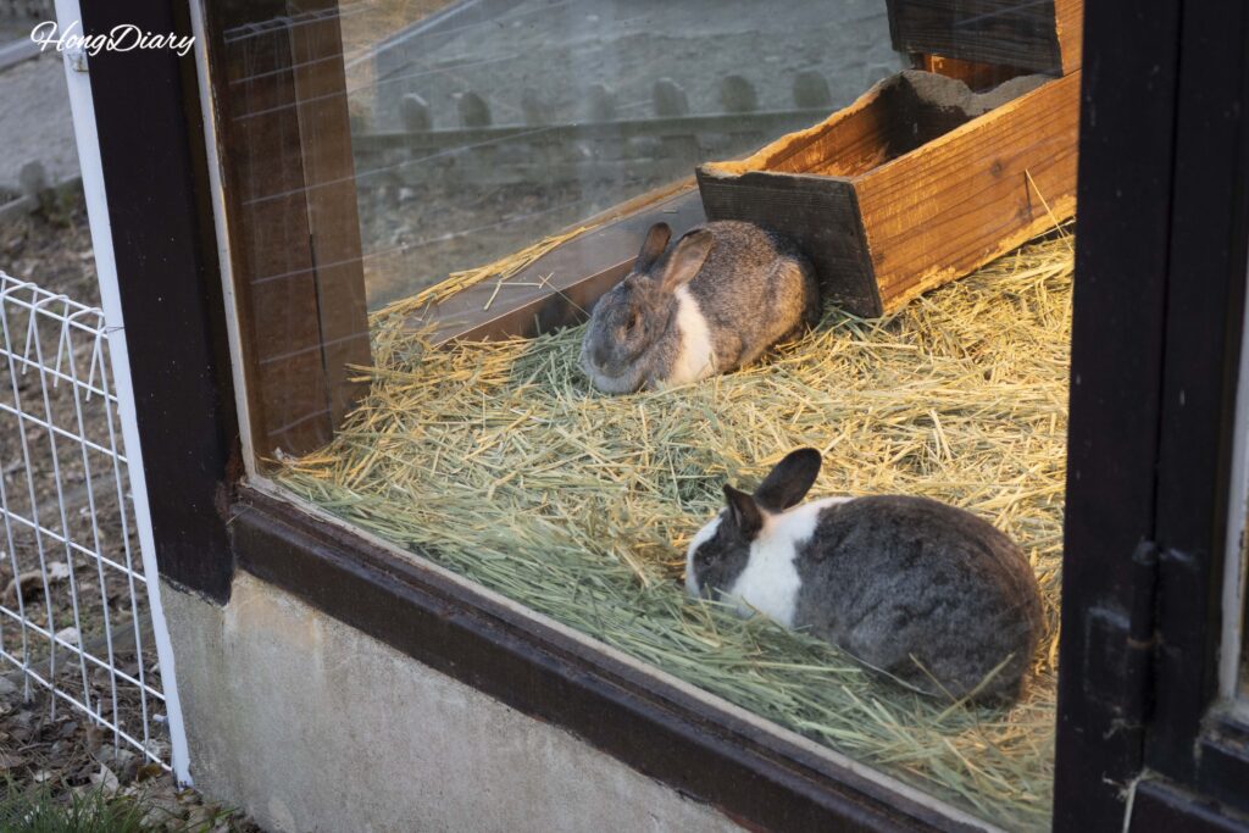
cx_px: 624
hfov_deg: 33.4
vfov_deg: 22.6
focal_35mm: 60
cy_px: 416
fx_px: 2082
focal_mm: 60
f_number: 5.6
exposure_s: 1/160
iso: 1600
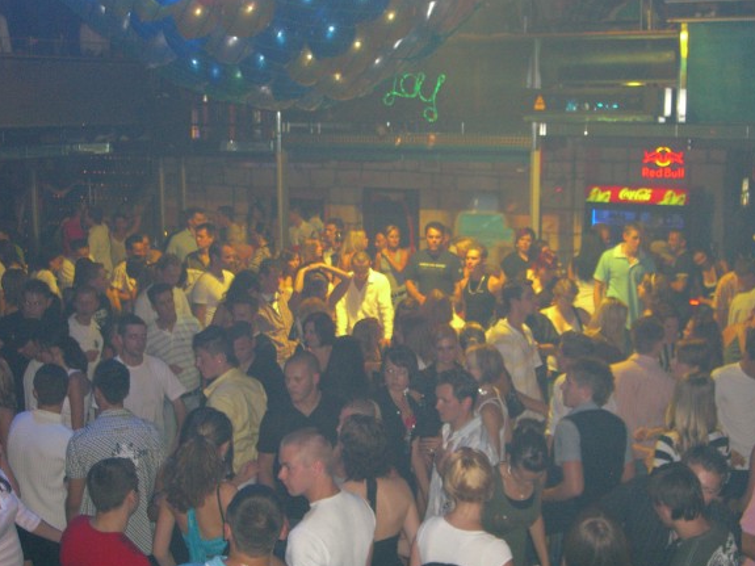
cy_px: 290
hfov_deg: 39.7
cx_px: 390
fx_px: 1047
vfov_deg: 30.3
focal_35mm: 48
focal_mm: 9.5
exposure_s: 1/60
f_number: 3.1
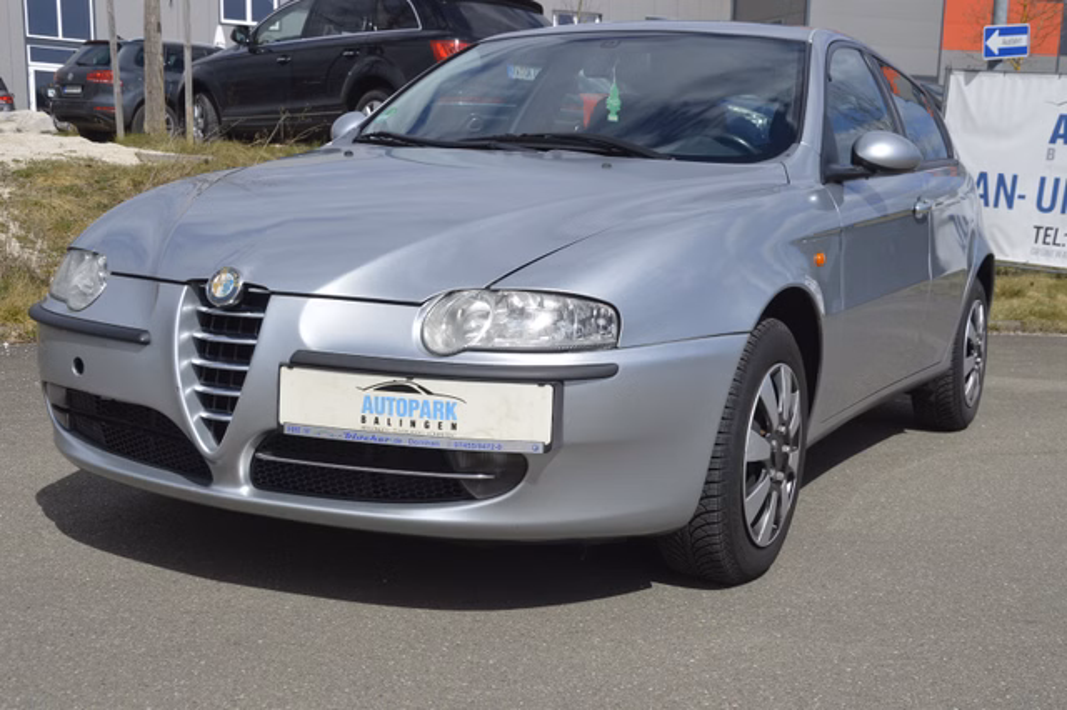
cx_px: 534
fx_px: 1422
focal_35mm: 48
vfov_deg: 28.0
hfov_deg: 41.1
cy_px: 355
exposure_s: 1/400
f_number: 10
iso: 100
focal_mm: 32
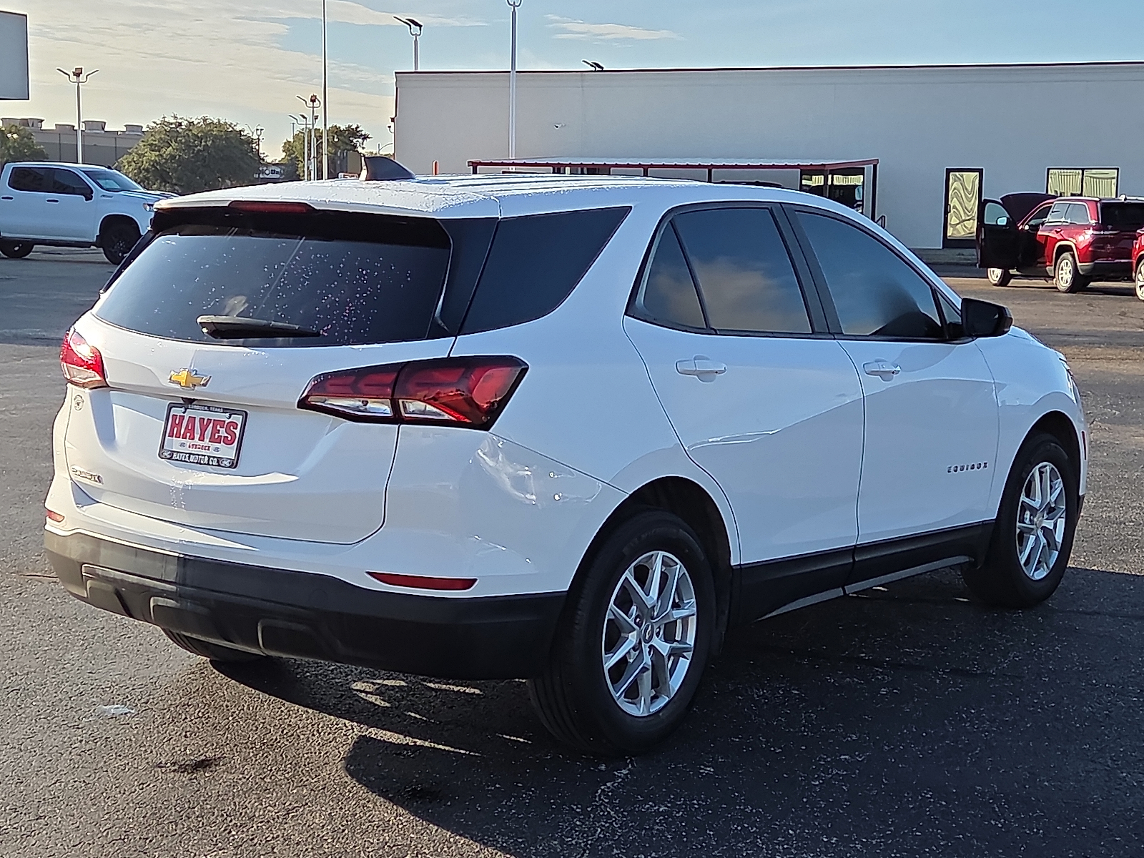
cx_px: 572
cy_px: 429
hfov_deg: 33.2
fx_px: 1917
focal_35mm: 58
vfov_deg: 25.2
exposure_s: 1/1429
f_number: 1.8
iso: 25
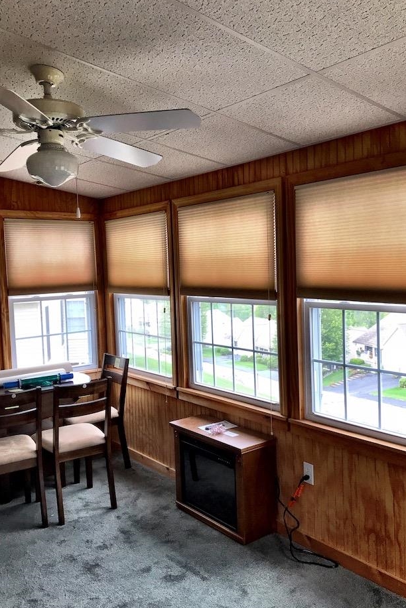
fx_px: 541
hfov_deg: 41.1
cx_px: 218
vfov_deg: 58.7
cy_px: 306
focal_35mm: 32
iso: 32
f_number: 1.8
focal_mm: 3.99
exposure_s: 1/120
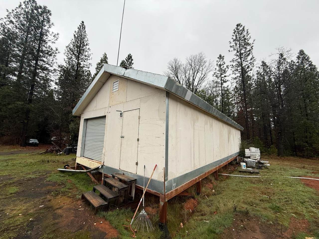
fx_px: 129
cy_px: 120
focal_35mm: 14
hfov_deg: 102.1
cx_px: 160
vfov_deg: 85.7
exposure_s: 1/361
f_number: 2.2
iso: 50
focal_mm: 2.22
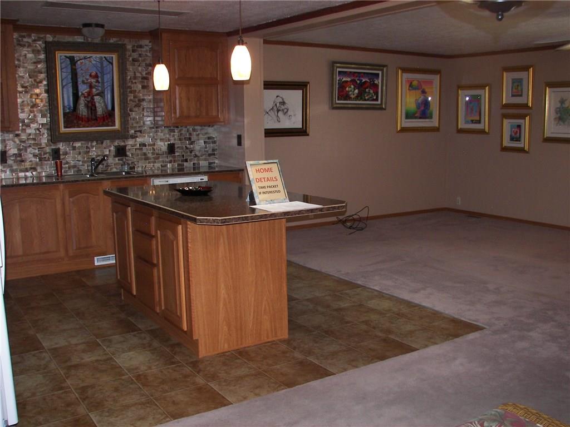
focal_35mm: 36
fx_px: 593
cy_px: 214
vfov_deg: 39.7
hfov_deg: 51.4
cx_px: 285
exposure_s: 1/30
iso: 100
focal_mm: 6
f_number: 2.8
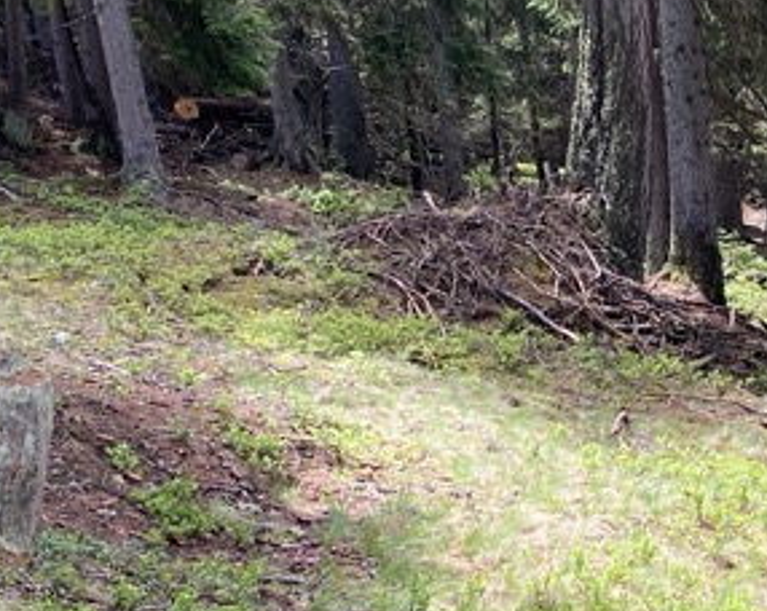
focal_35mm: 91
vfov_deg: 16.9
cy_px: 343
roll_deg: +2.4
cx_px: 869
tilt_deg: -15.2
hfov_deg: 20.0
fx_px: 2063
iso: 32
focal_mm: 4.25
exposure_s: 1/204
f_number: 1.8
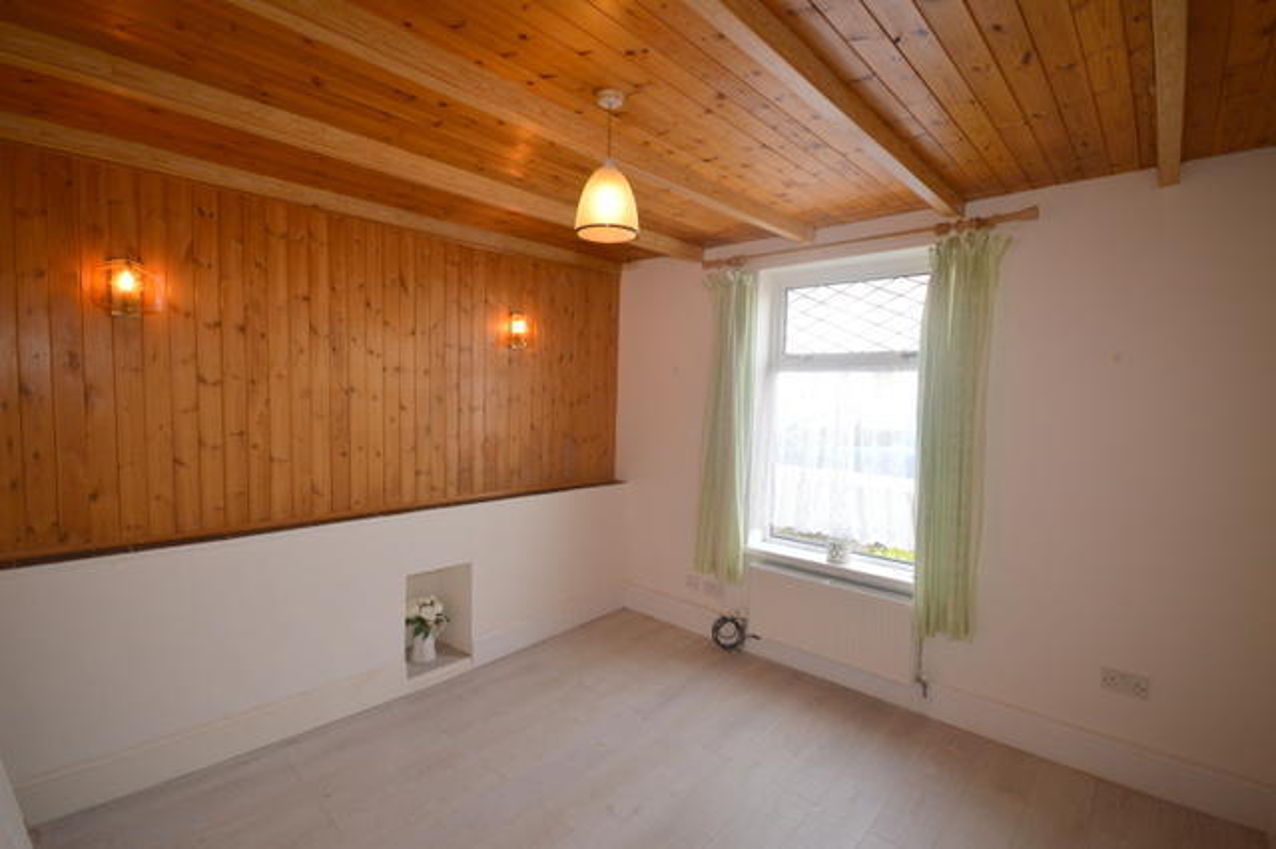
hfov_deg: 95.0
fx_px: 585
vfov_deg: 72.0
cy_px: 424
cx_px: 638
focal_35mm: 16
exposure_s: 1/125
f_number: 5.6
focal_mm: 11
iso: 400
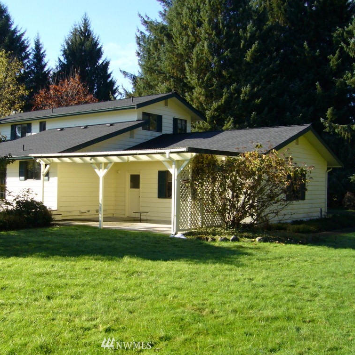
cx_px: 127
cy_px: 180
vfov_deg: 40.0
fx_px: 487
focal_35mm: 42
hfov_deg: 39.7
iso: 80
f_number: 2.8
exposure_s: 1/160
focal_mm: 5.8
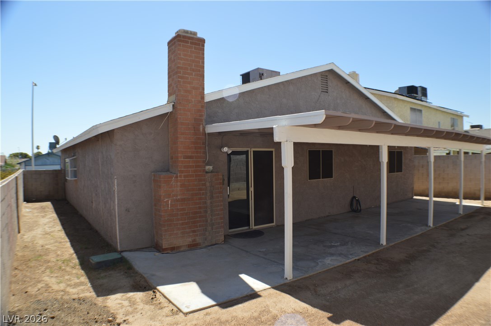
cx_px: 246
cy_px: 163
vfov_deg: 43.5
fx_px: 409
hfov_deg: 62.0
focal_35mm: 30
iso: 100
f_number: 6.3
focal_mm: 20
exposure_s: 1/200
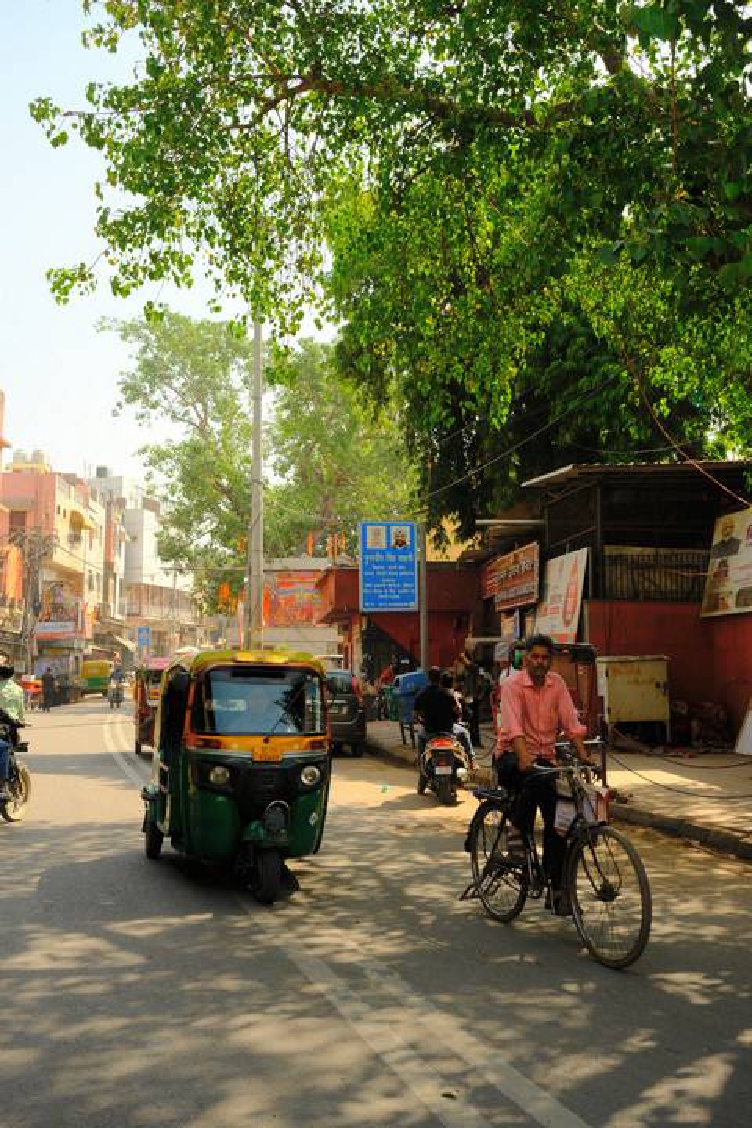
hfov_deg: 37.9
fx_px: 1097
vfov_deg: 54.4
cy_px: 564
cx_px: 376
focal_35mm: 35
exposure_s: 1/800
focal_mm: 23
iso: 640
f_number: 5.6
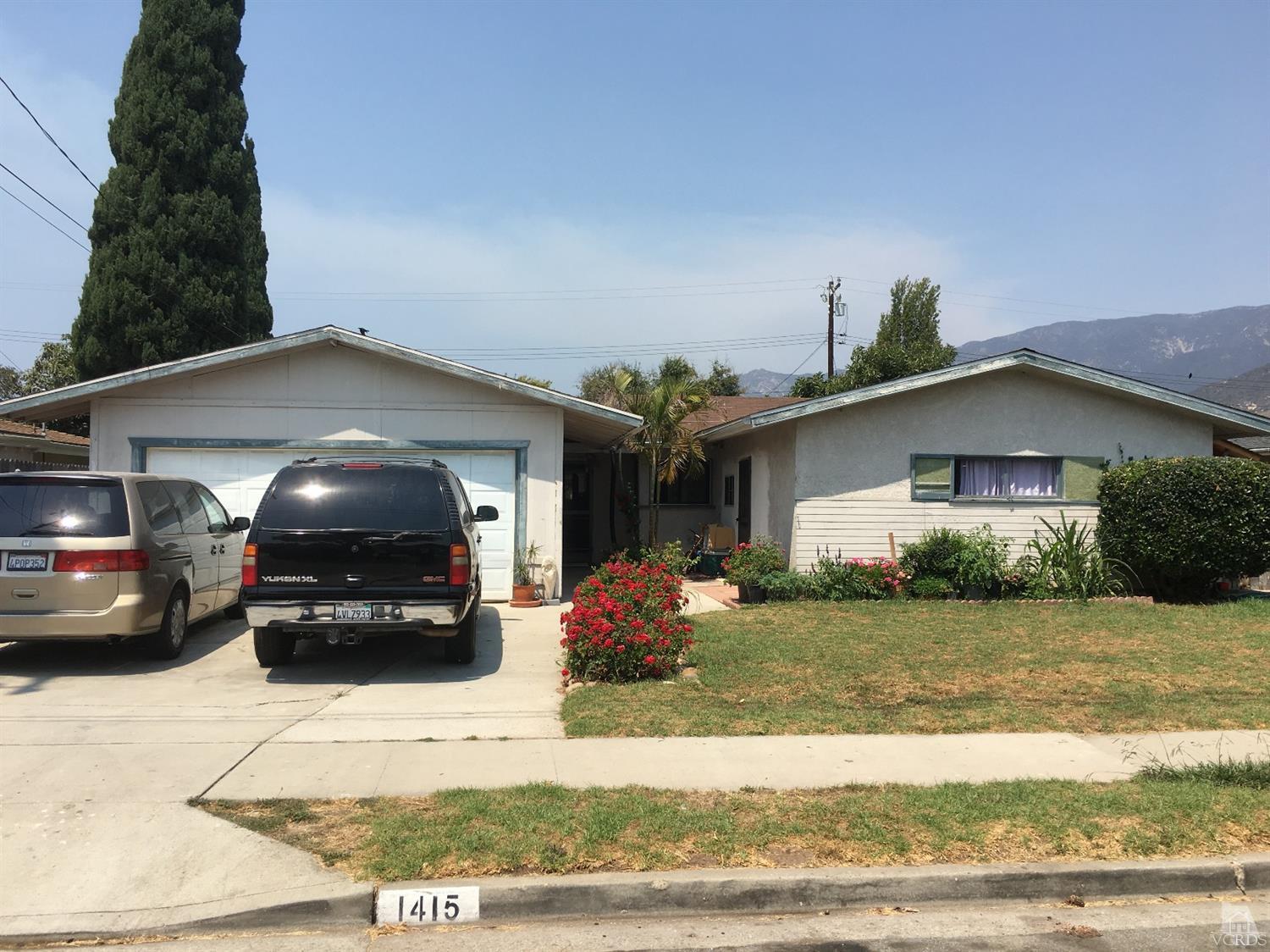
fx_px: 1064
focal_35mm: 29
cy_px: 476
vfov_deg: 48.2
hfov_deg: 61.7
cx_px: 635
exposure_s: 1/1672
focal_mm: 4.15
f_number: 2.2
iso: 25
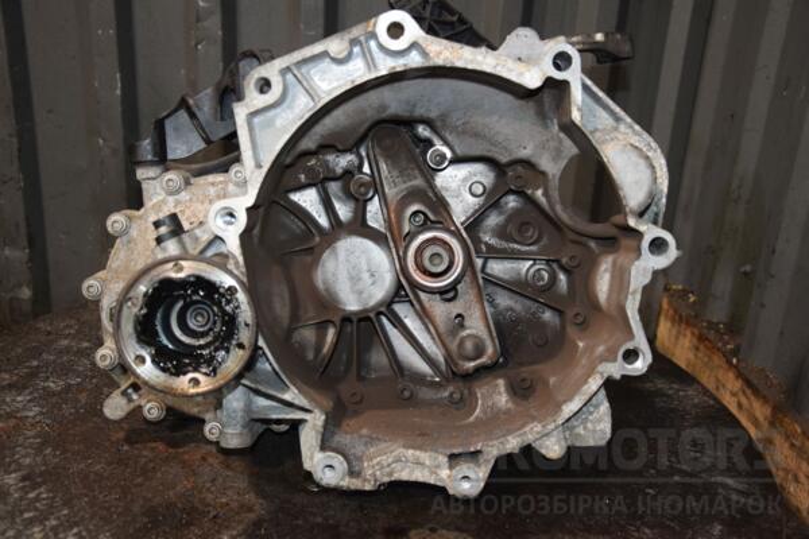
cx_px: 404
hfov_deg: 43.6
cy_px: 270
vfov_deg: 29.9
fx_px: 1011
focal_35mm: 45
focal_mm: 30
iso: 800
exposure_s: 1/60
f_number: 5
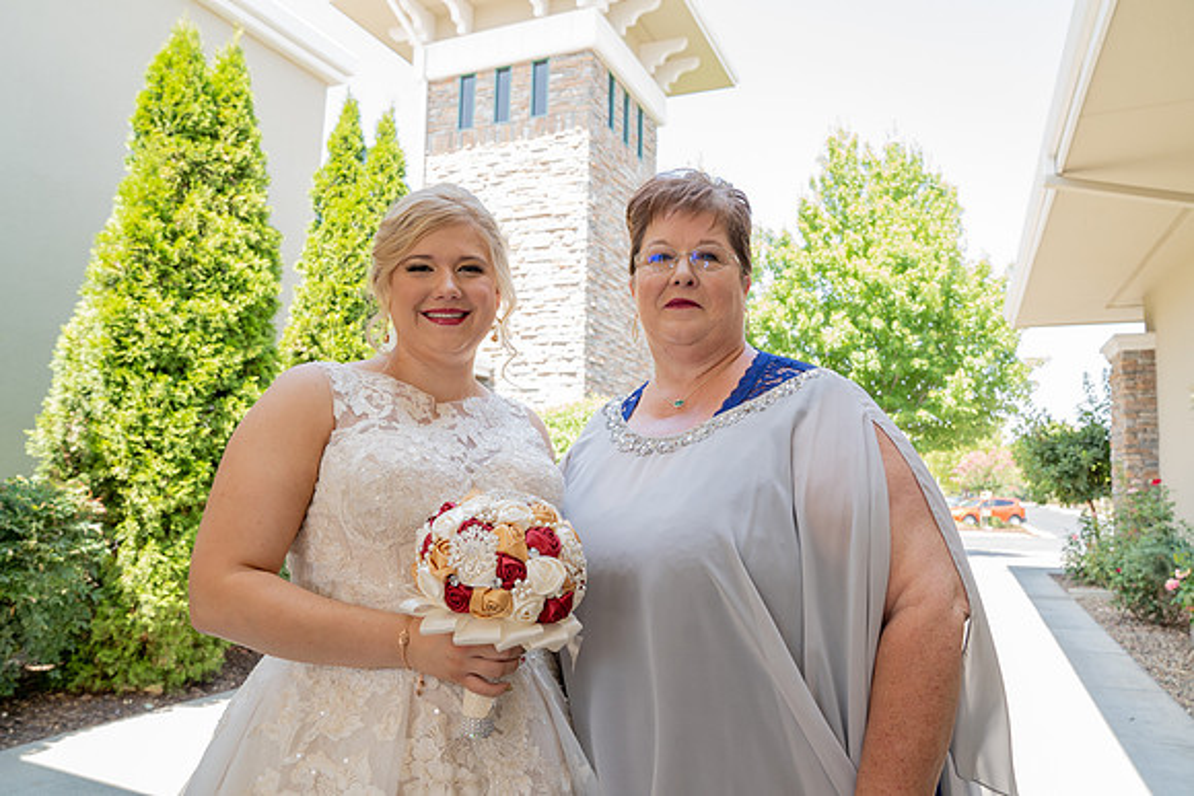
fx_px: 829
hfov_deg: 71.5
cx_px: 597
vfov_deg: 51.3
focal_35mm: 25
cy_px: 398
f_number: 5
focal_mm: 25
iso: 640
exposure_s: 1/200
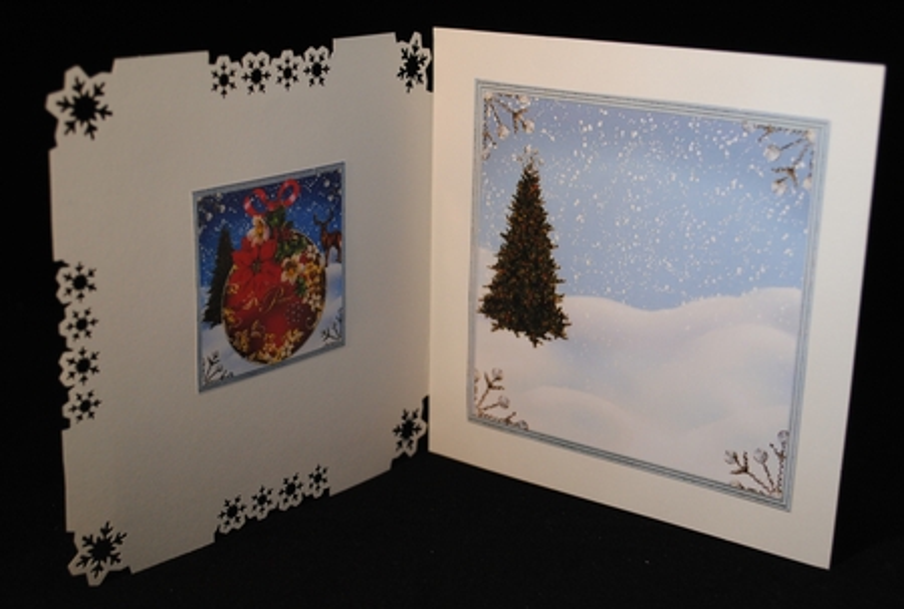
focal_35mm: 51
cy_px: 304
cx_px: 452
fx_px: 1285
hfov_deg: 38.8
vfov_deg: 26.7
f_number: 5
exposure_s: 1/30
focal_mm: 34
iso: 320
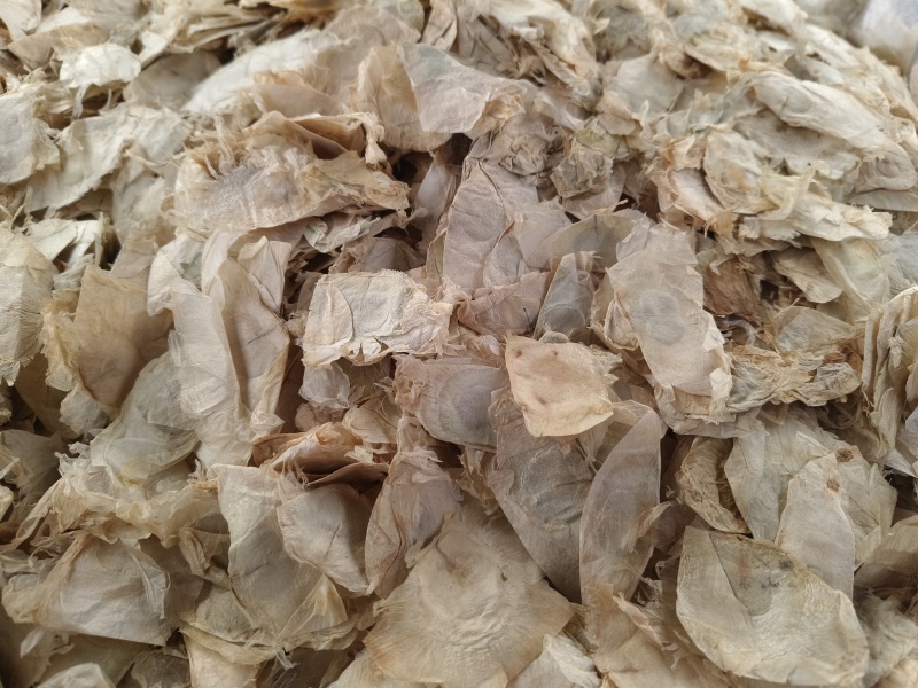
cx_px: 459
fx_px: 610
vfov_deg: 58.9
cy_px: 344
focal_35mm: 23
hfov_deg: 73.9
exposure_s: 1/100
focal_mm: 5.6
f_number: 1.88
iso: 603
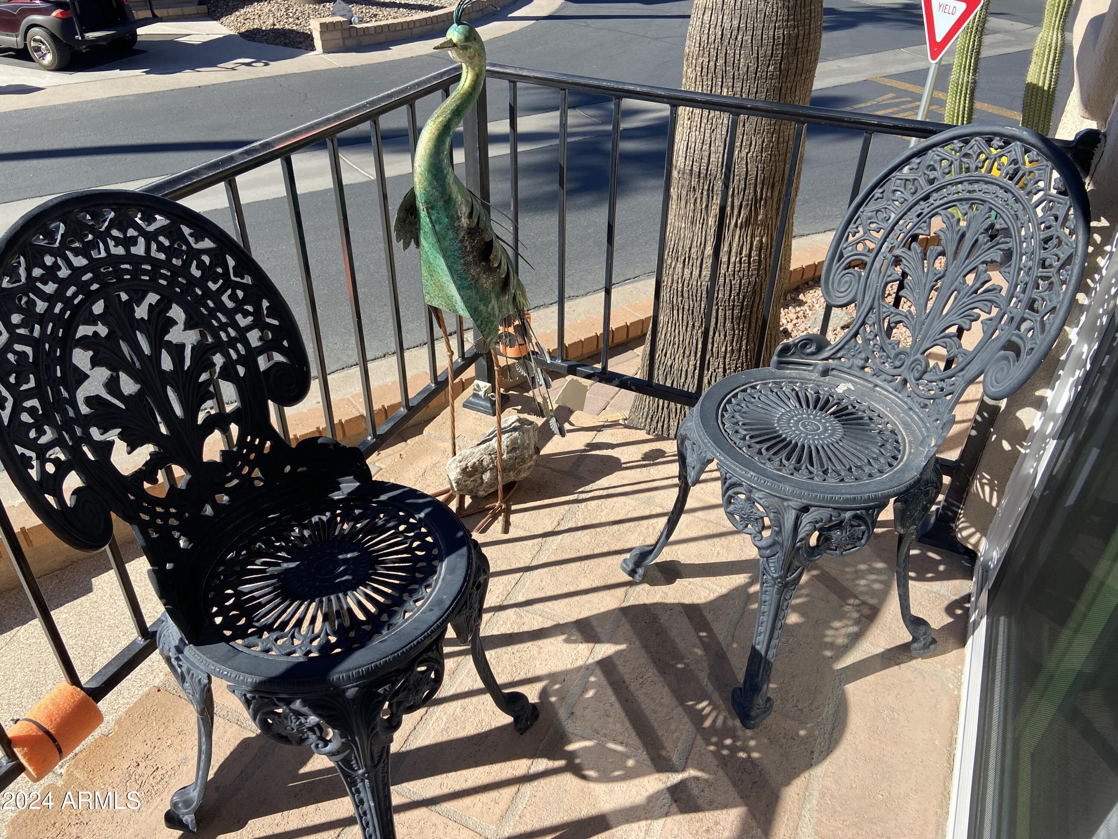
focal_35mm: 26
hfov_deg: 67.3
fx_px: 840
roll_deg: -1.8
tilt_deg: -36.1
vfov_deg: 53.1
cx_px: 559
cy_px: 420
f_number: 1.8
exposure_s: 1/1653
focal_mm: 4.25
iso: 32
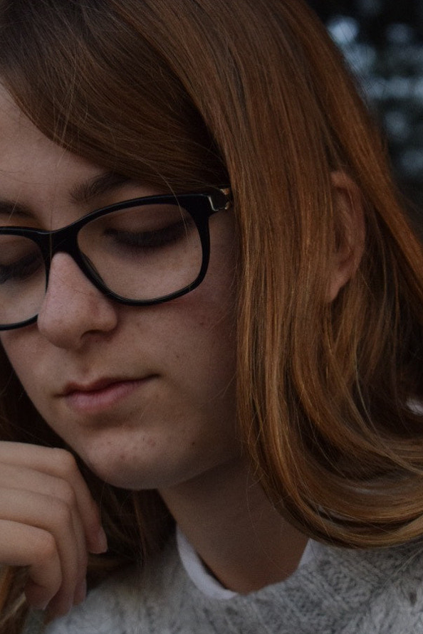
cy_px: 347
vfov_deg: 14.7
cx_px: 228
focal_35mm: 140
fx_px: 2467
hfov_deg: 9.8
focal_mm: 52
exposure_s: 1/1250
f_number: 5.6
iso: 1000
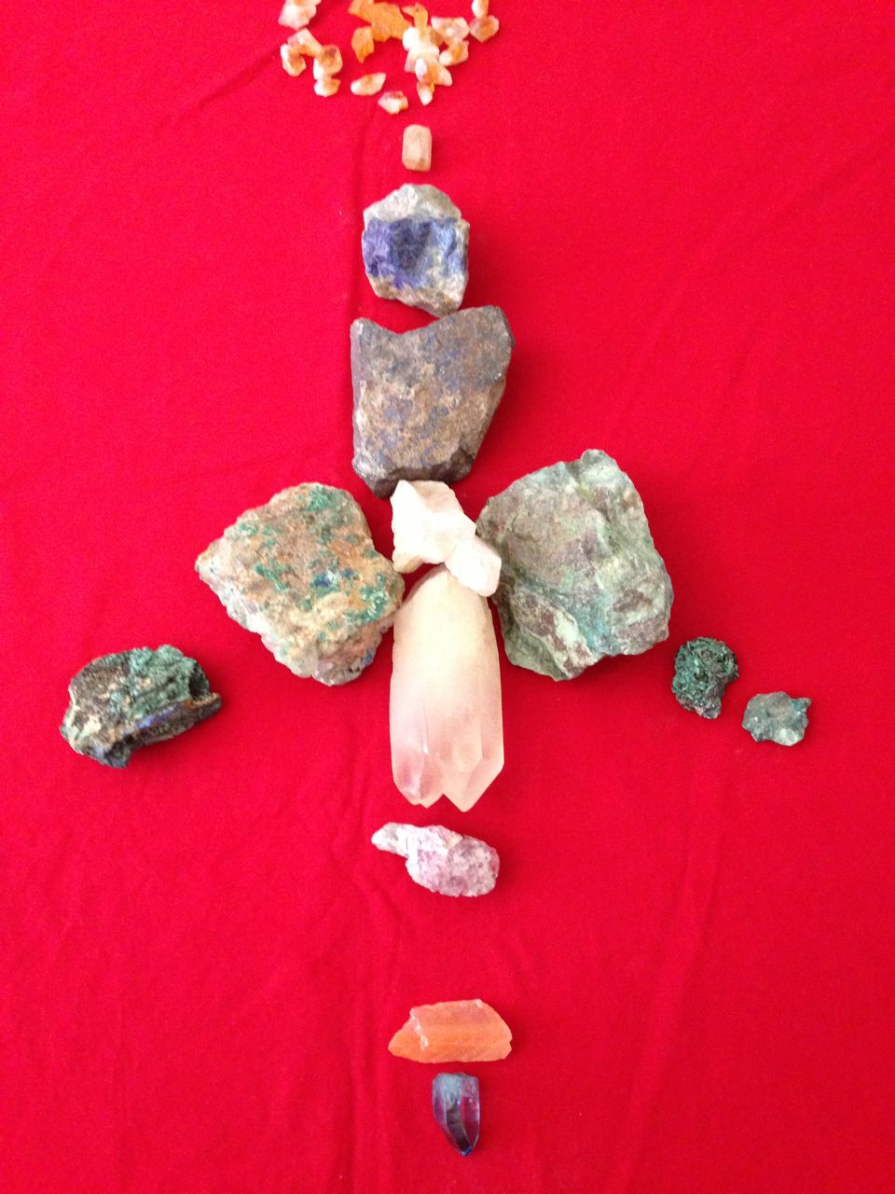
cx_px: 448
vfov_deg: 55.4
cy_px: 597
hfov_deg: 42.9
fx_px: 1138
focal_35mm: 33
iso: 400
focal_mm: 4.13
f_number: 2.4
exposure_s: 1/15
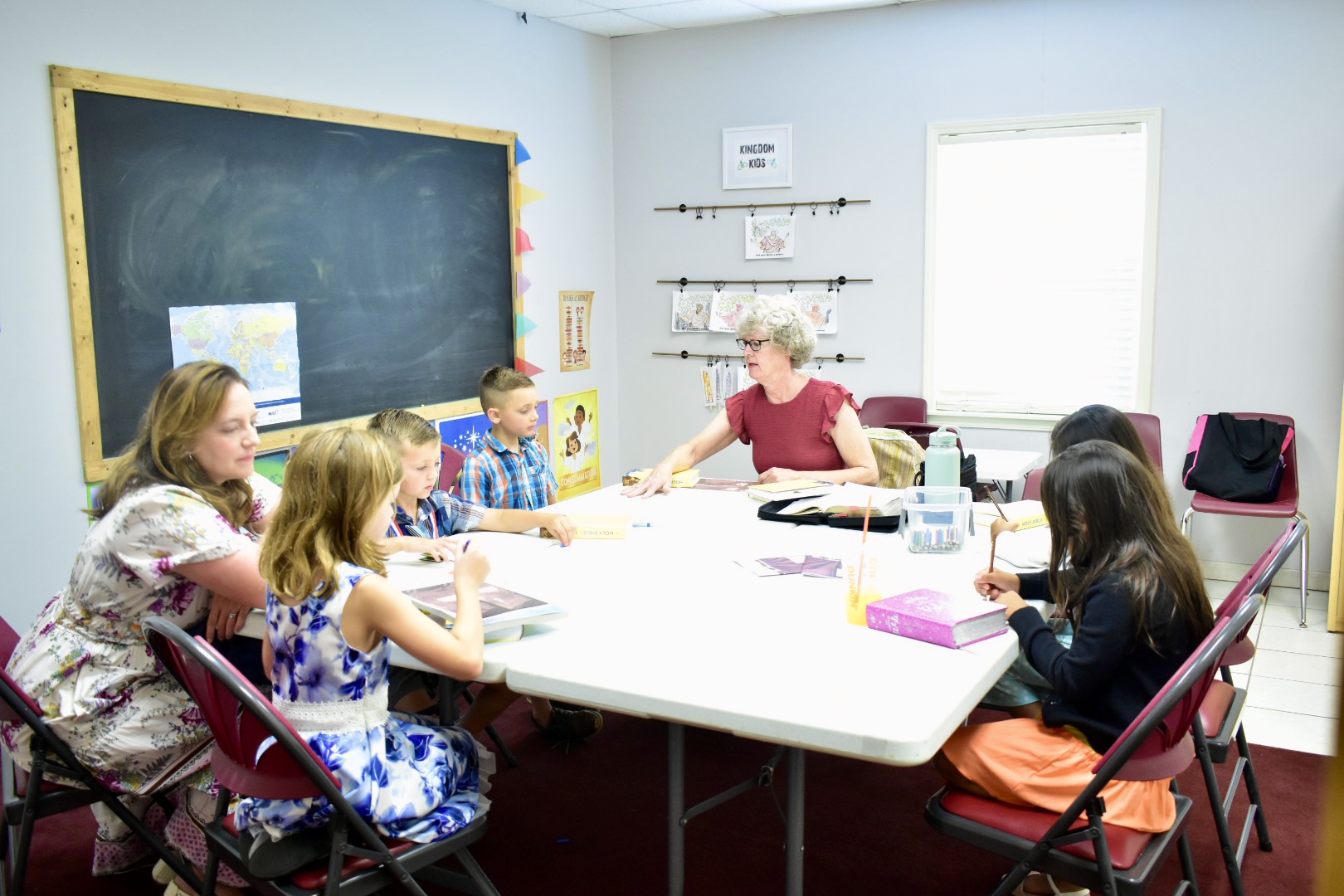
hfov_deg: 57.2
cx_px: 672
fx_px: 1232
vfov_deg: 40.0
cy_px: 448
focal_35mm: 33
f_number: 4.5
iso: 1600
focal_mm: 22
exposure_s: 1/60
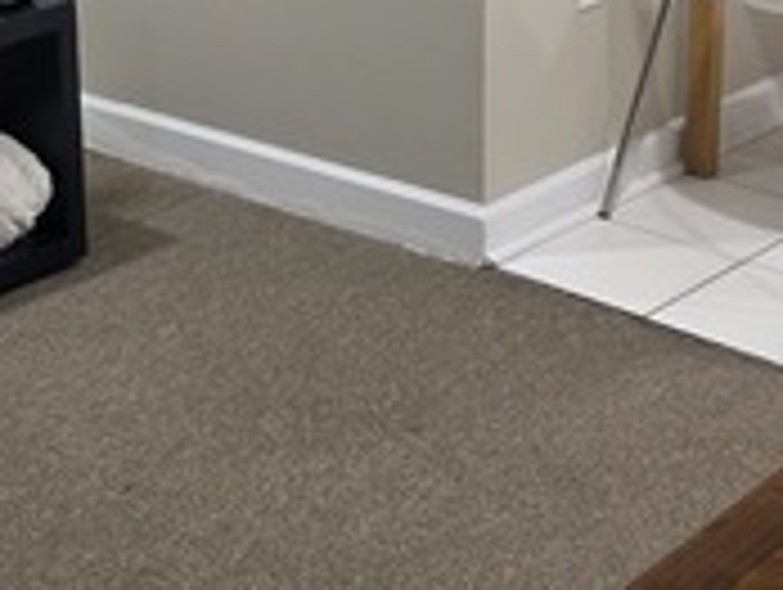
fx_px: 1993
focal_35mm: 88
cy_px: -126
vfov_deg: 16.1
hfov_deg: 22.0
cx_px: 200
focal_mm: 6.3
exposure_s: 1/120
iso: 400
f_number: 1.7
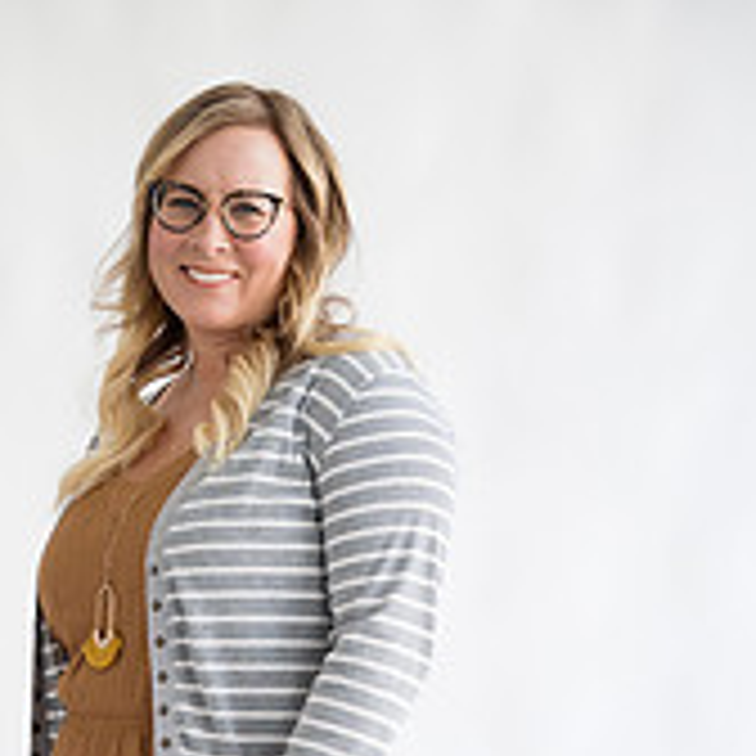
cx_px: 194
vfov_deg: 14.9
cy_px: 968
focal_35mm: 112
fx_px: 2767
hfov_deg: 15.5
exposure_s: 1/640
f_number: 2.8
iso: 1250
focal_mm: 49.1
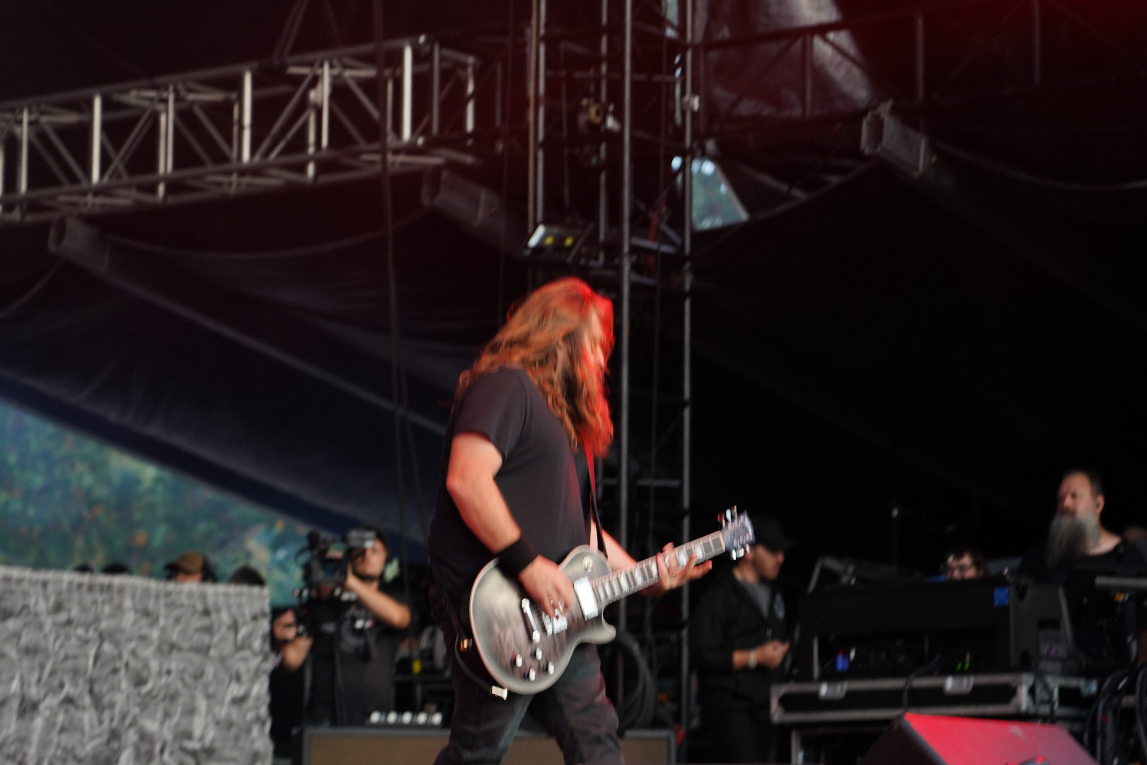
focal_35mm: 111
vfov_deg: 12.3
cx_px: 557
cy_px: 380
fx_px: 3536
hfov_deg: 18.4
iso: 400
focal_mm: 105
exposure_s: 1/125
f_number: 4
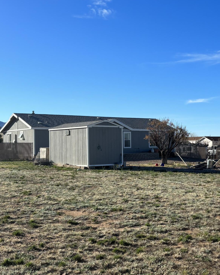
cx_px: 174
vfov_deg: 36.0
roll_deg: +0.6
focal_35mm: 52
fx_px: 423
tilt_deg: +0.1
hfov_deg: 28.5
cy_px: 143
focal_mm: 5.96
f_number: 1.6
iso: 50
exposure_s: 1/3311
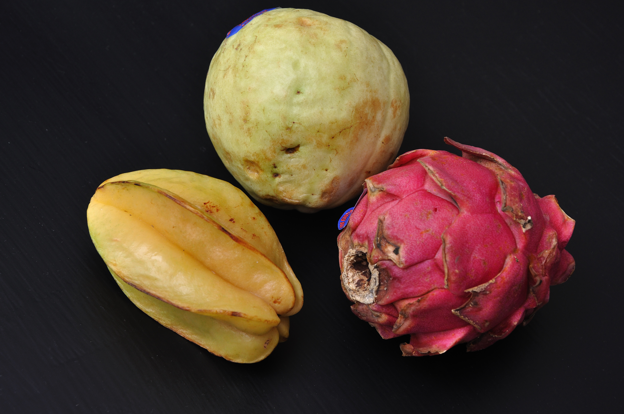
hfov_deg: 20.0
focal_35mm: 102
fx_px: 1766
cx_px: 290
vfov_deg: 13.4
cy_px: 192
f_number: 8
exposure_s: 1/125
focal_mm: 62
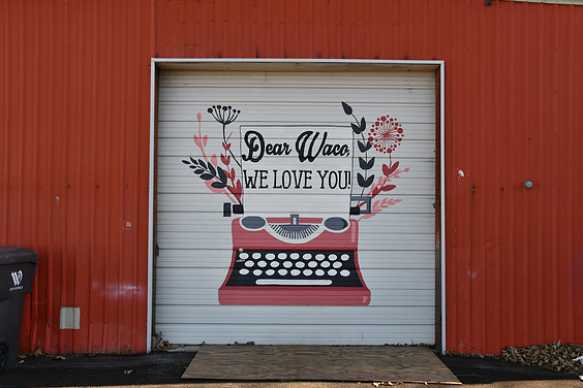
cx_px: 288
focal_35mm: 37
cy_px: 192
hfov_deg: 51.9
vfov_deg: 35.9
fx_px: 599
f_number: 8
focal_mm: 24
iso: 140
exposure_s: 1/250
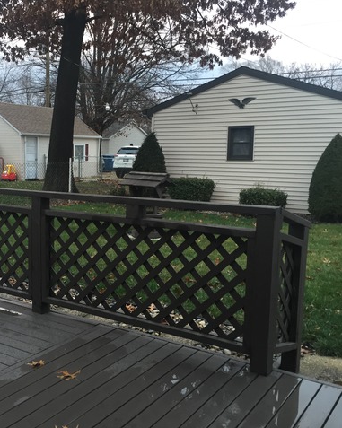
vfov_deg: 48.0
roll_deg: +0.1
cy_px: 214
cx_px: 100
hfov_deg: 38.4
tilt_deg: -8.0
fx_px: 481
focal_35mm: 38
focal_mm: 4.15
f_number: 2.2
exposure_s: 1/30
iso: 64
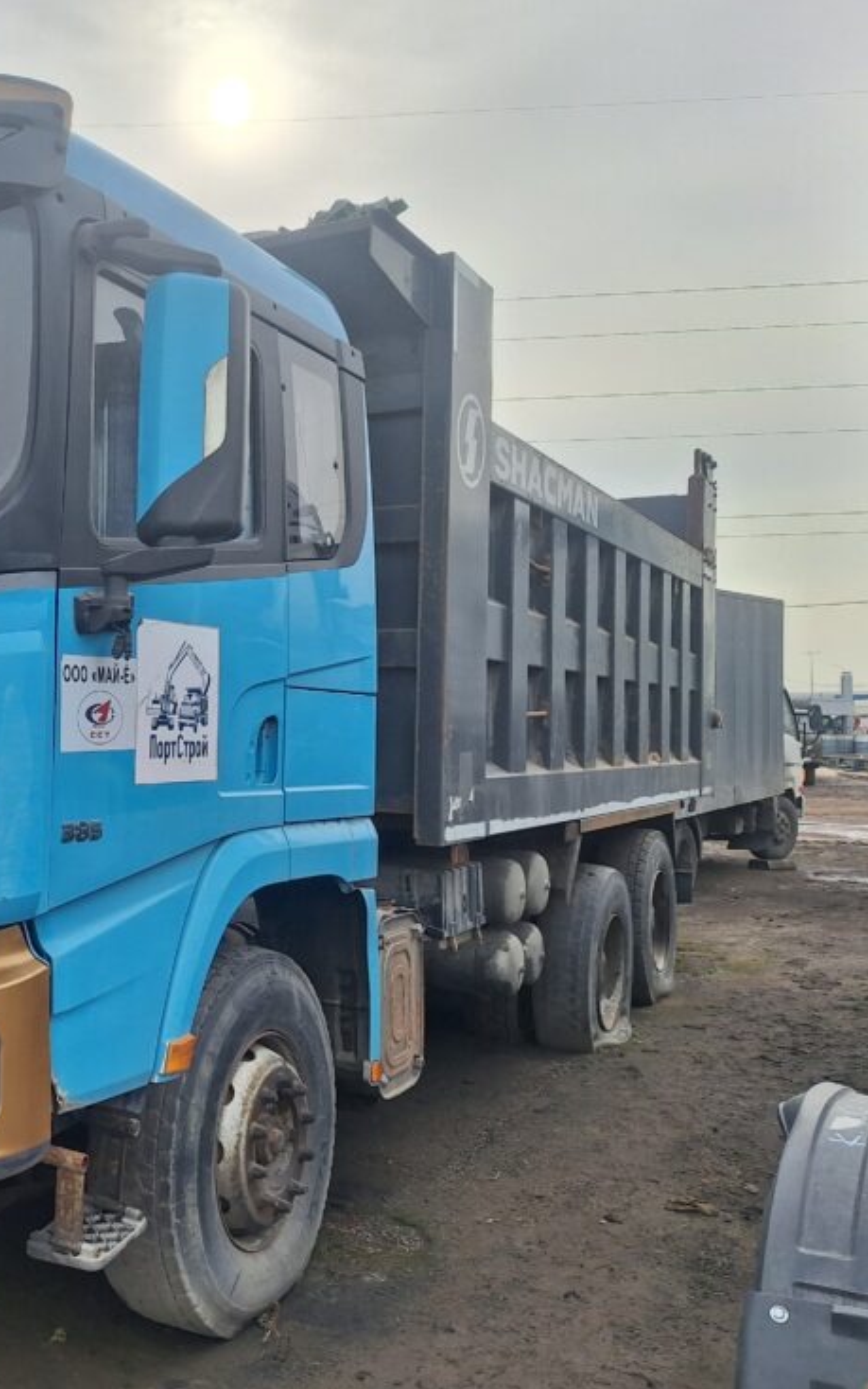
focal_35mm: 34
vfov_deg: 56.7
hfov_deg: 34.9
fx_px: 1286
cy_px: 694
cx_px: 66
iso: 40
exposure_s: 1/1082
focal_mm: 5.54
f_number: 1.8
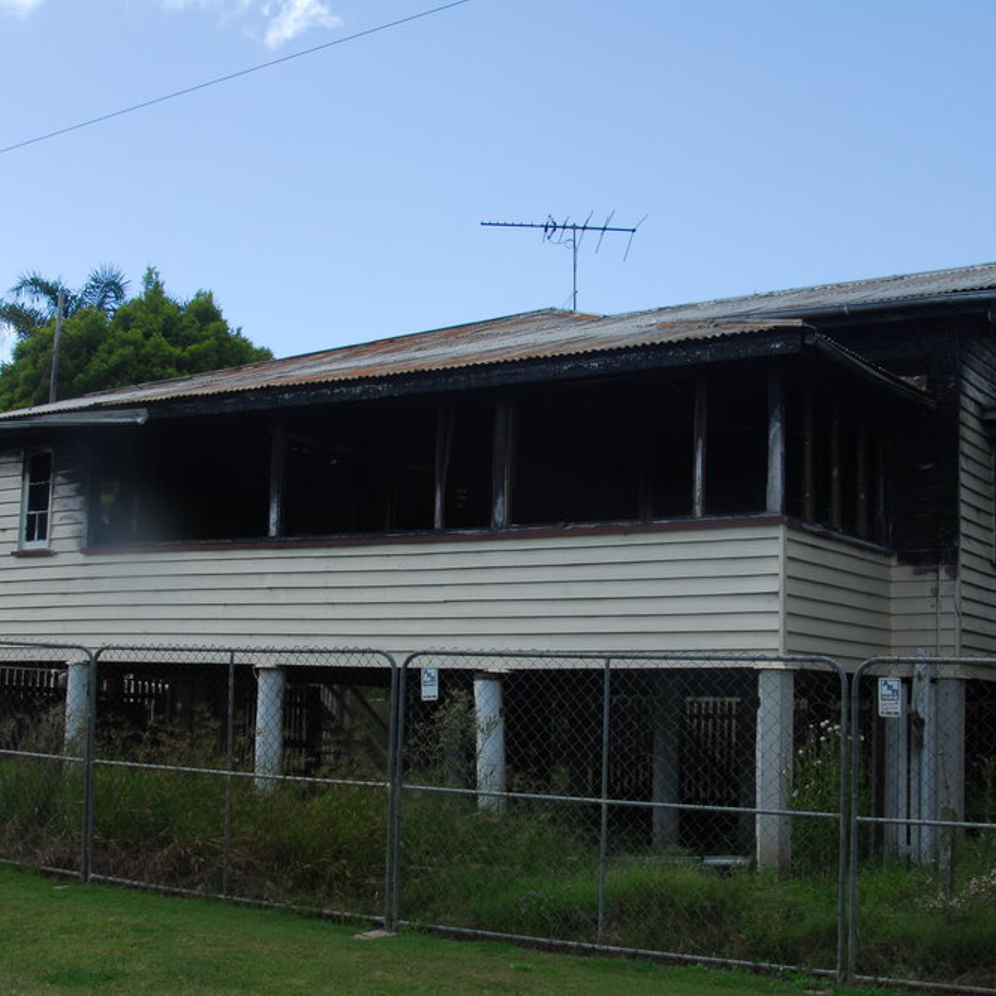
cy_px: 499
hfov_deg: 36.7
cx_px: 555
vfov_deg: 36.8
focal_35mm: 46
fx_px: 1497
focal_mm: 24
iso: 100
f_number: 16
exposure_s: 1/30
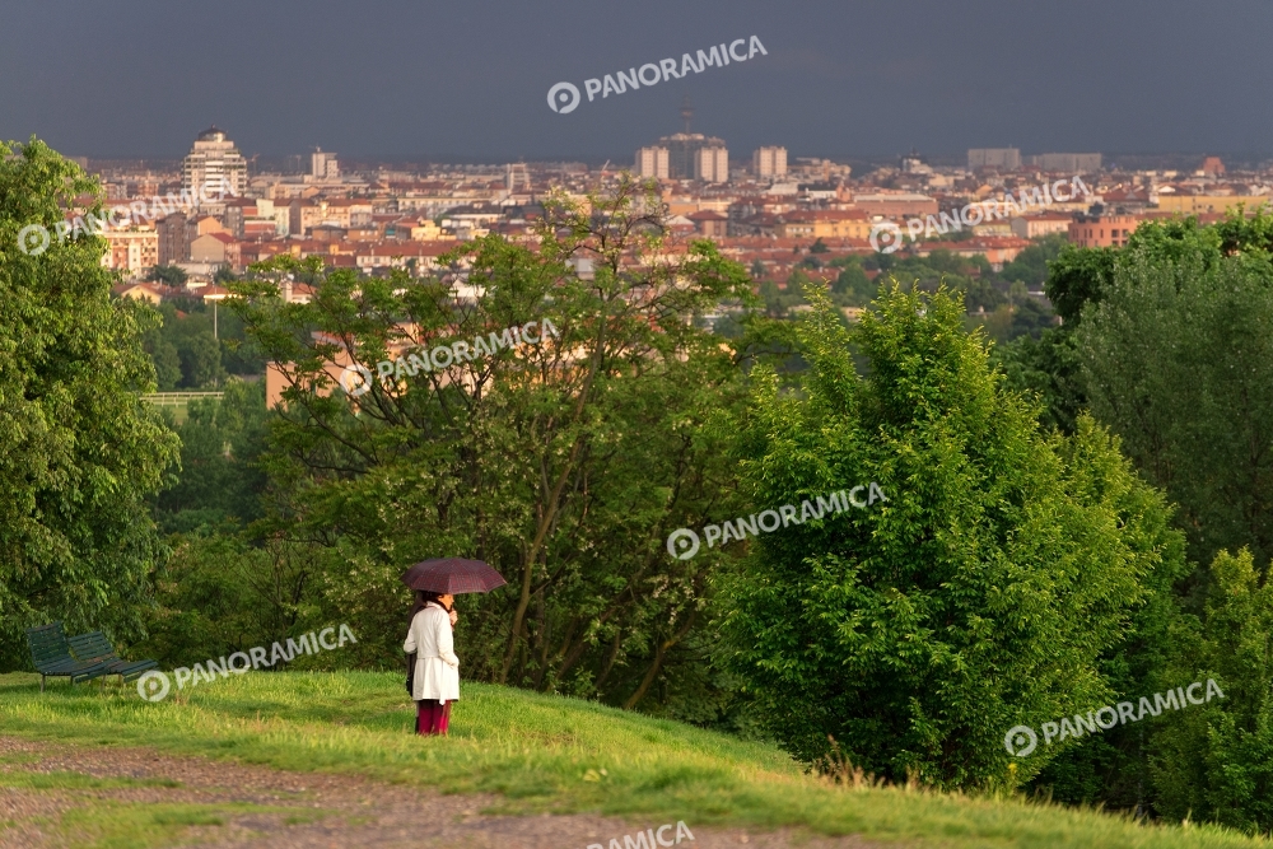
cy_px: 424
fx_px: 5835
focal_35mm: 165
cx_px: 636
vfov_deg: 8.3
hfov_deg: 12.5
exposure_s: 1/320
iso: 800
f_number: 5
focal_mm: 165
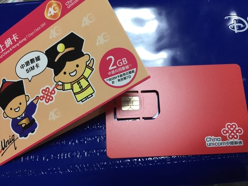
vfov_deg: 48.2
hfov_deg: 61.7
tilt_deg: -77.1
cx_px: 124
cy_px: 93
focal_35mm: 29
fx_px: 208
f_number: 2.2
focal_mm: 4.15
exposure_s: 1/30
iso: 64
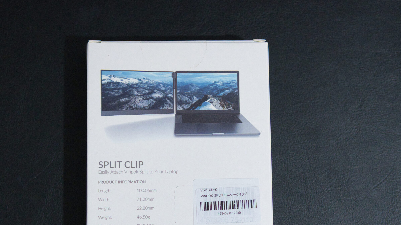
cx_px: 184
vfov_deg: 20.0
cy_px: 144
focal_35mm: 60
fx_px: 638
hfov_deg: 34.9
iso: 3200
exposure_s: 1/160
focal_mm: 30
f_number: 2.8
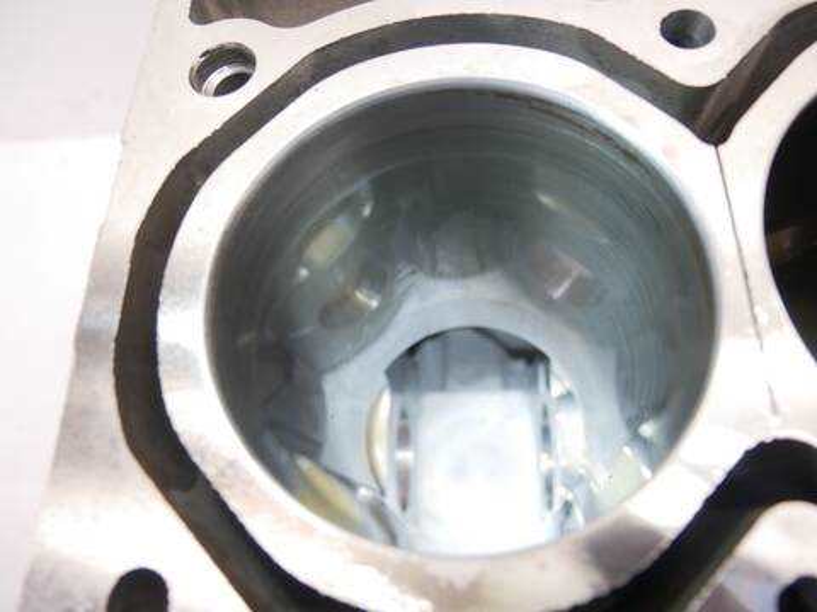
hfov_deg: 67.3
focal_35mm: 26
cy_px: 306
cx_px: 408
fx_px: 614
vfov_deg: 53.1
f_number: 3.5
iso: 500
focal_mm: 13
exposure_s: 1/60
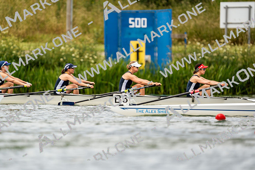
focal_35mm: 565
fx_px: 4003
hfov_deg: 3.6
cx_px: 128
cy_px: 85
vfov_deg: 2.4
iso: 250
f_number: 6.3
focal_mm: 565
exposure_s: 1/2000
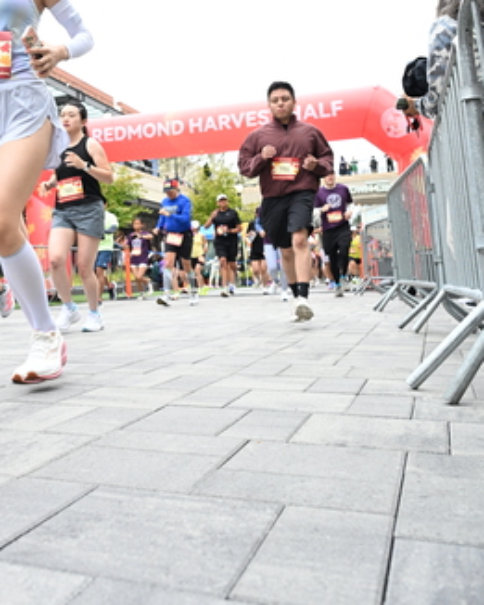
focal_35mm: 38
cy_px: 180
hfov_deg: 38.6
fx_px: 680
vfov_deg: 46.8
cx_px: 151
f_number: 4
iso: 2000
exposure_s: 1/640
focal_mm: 24
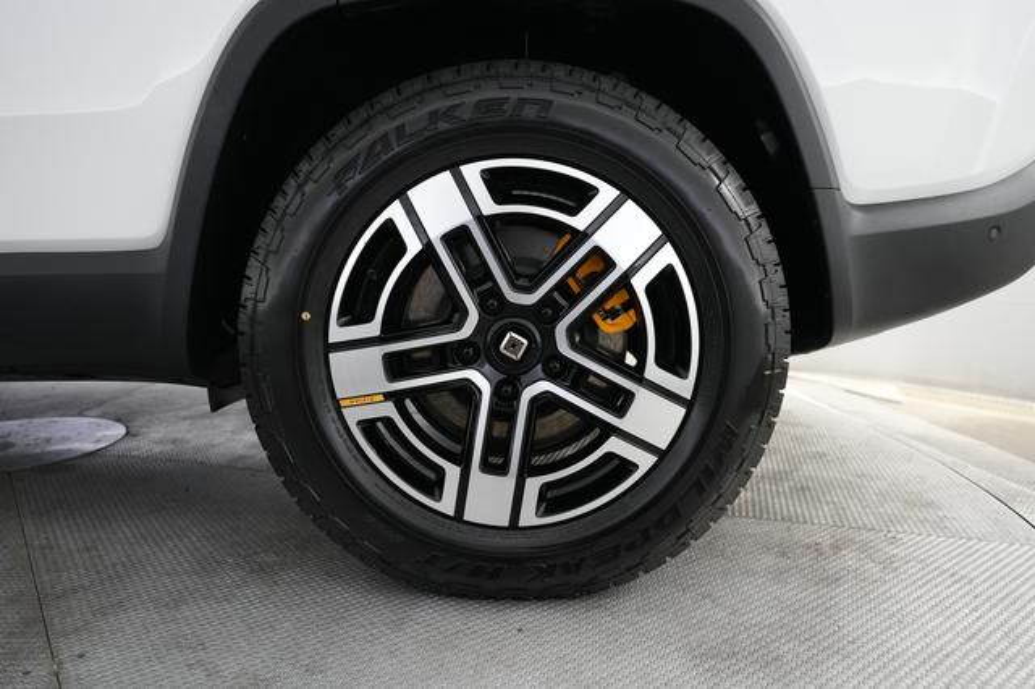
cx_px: 518
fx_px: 690
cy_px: 344
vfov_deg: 53.1
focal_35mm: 24
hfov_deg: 73.8
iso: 4000
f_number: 2.8
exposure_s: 1/160
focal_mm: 24
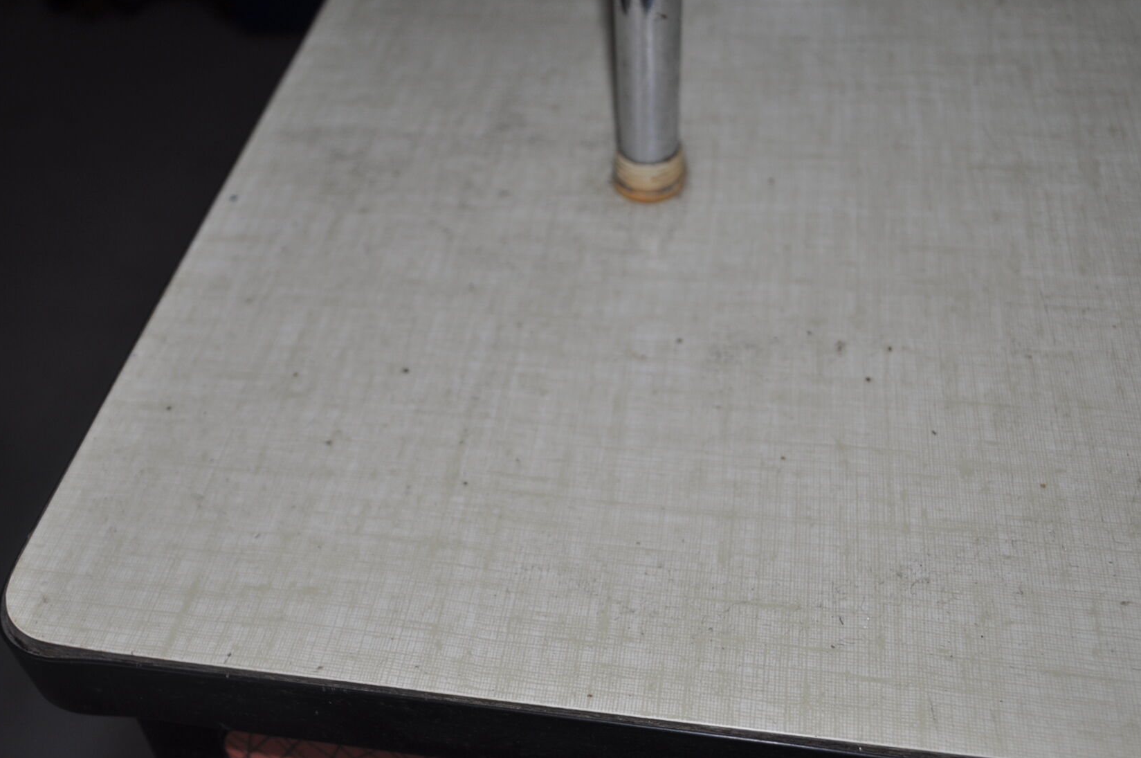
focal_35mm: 39
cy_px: 467
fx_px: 1234
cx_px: 491
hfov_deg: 49.5
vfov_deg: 34.0
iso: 200
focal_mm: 20
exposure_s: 1/60
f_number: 3.8
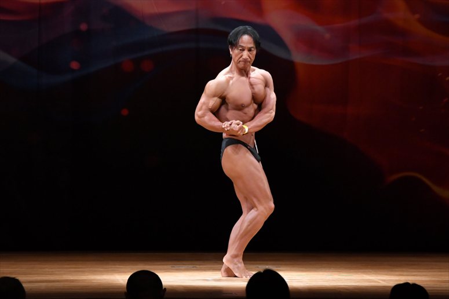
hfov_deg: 8.1
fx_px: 3179
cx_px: 224
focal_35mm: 255
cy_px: 150
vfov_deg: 5.4
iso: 4000
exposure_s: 1/400
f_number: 5.6
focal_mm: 170
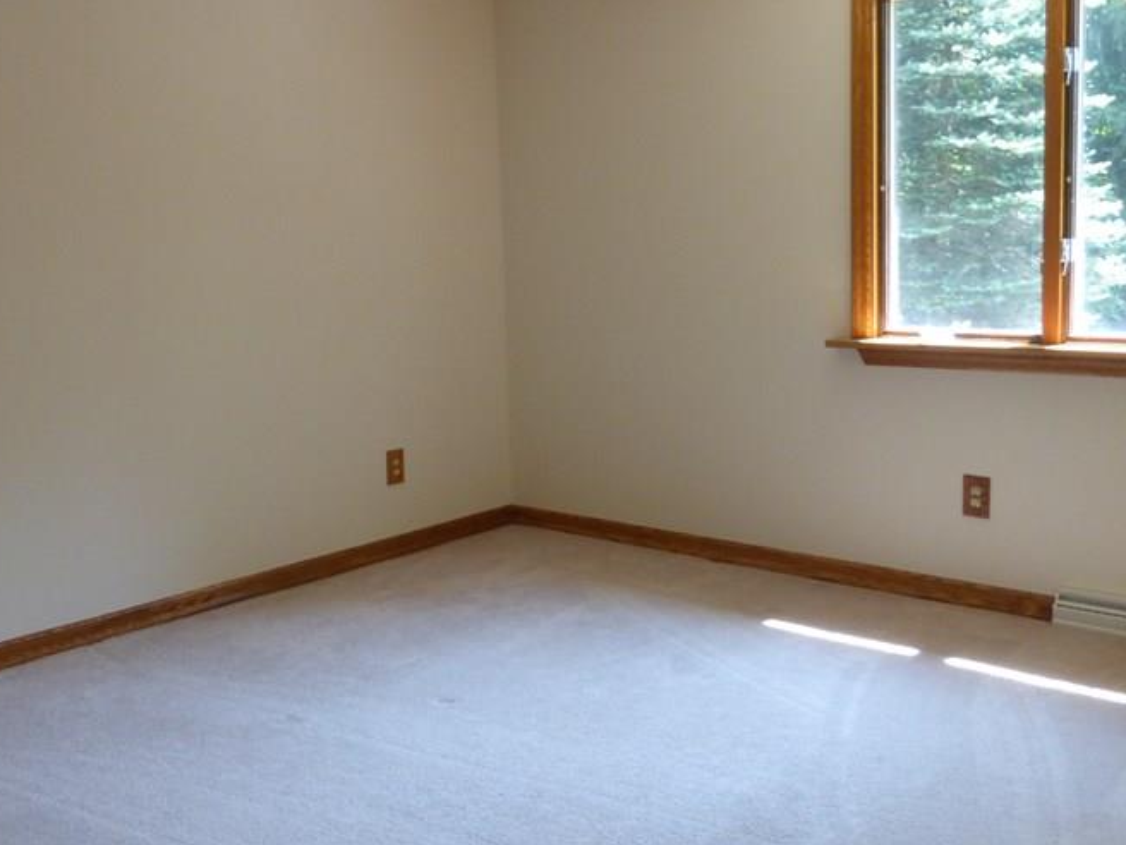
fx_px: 1269
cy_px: 381
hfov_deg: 47.7
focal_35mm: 39
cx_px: 469
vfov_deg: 36.8
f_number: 3.3
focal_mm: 4.3
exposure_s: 1/60
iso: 250
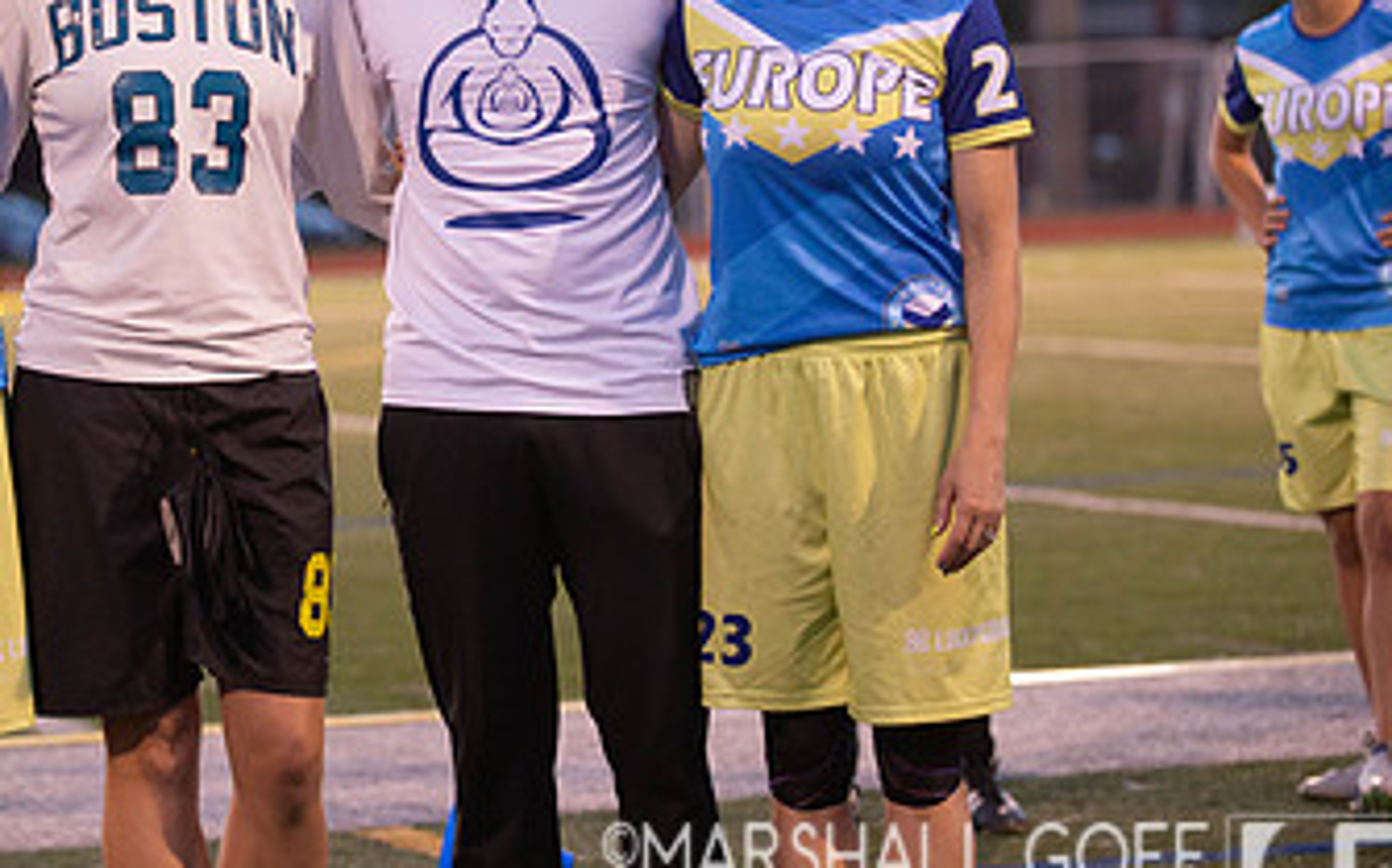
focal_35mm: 180
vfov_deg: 7.3
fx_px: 6825
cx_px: 332
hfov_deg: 11.6
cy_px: 222
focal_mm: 102
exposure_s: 1/200
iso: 3200
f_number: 2.8
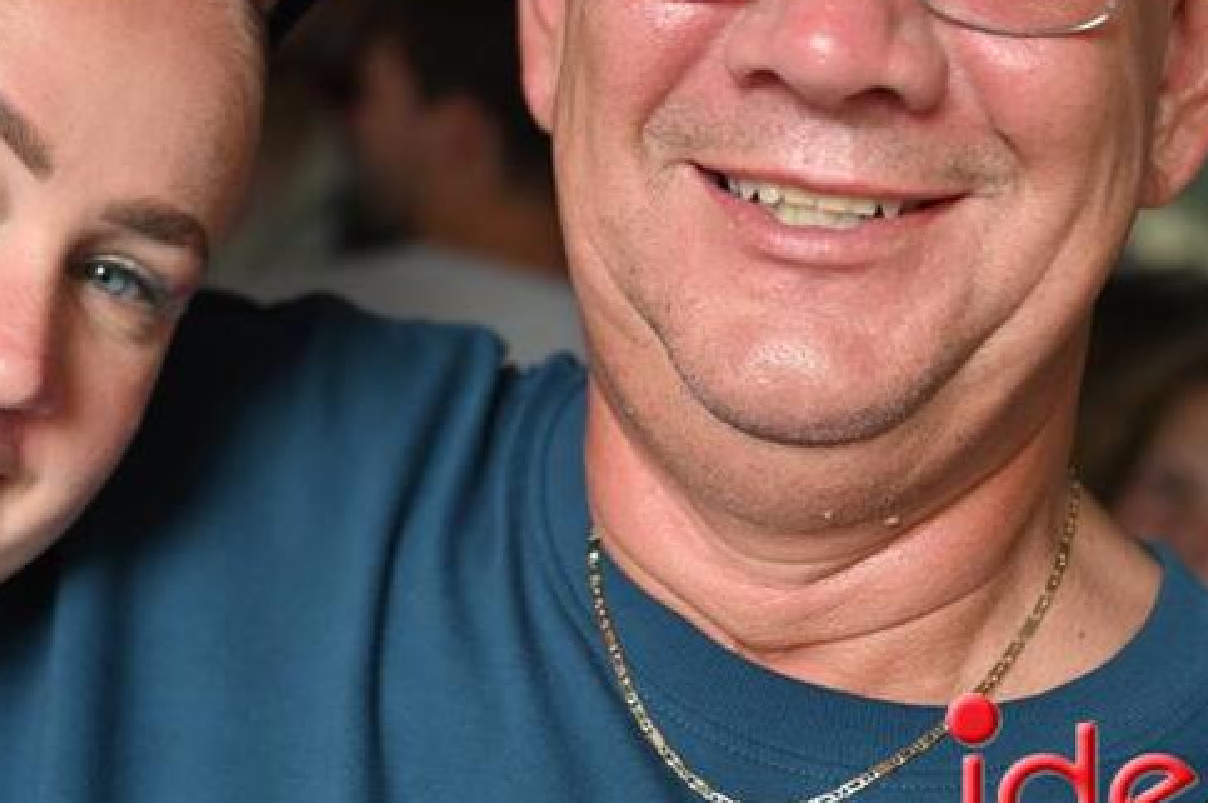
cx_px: 305
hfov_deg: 25.7
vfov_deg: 17.3
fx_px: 2615
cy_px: 149
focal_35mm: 78
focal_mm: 38
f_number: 2.8
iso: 400
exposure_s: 1/160
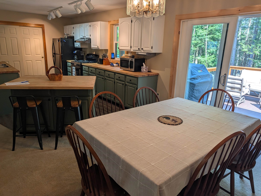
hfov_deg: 71.5
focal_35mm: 24
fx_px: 181
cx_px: 130
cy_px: 98
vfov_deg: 56.9
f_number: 1.68
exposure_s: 1/120
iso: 41
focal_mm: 6.9
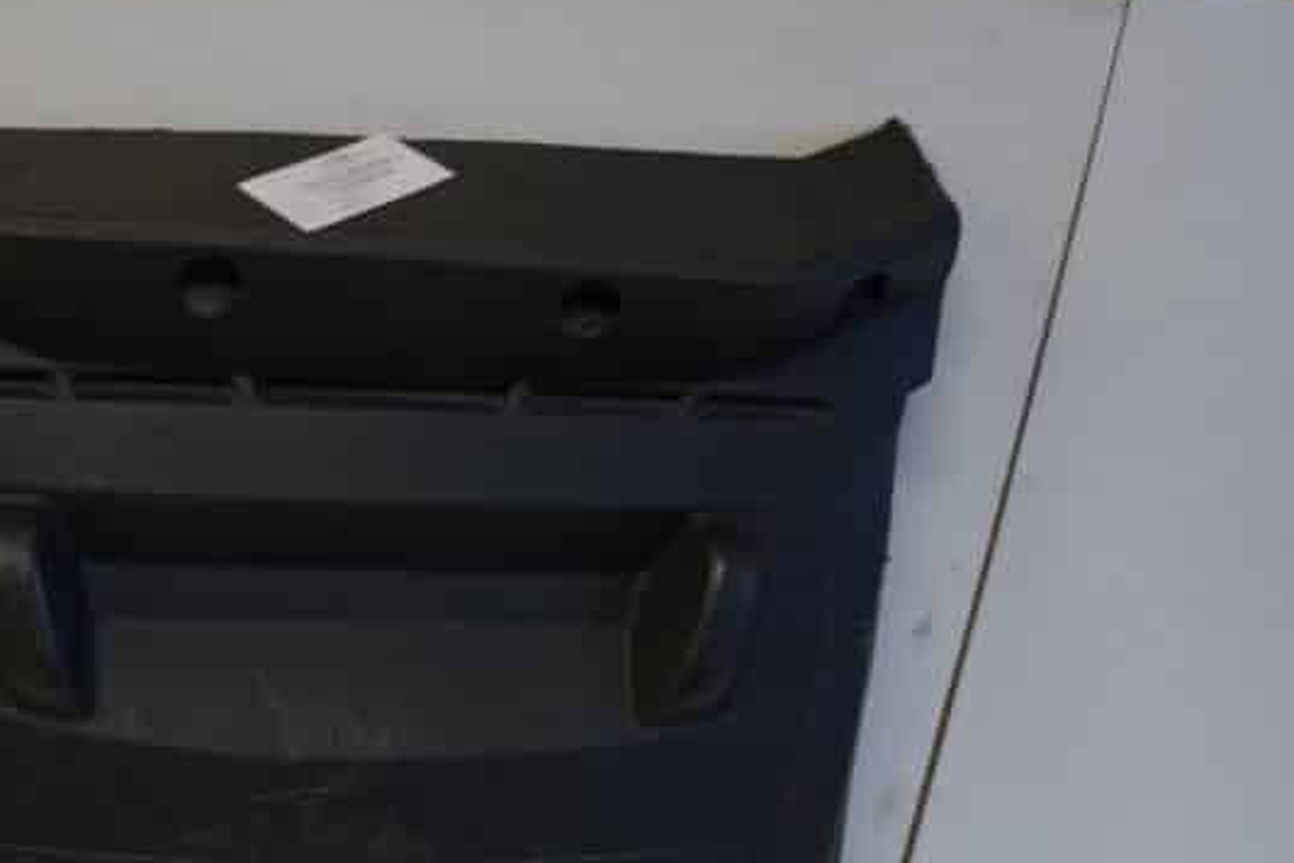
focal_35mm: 52
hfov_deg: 37.2
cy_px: 721
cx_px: 309
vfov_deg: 25.4
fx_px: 1870
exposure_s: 1/60
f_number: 3.5
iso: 640
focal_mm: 18
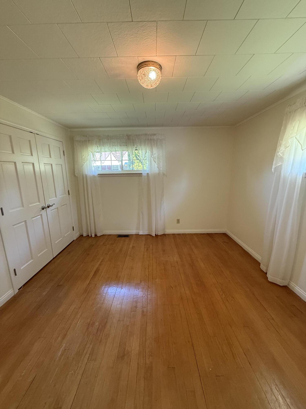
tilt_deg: -10.7
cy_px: 204
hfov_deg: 85.7
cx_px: 153
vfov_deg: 102.1
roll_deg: +0.4
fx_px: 165
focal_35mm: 14
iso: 320
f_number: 2.2
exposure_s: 1/60
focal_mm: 2.22
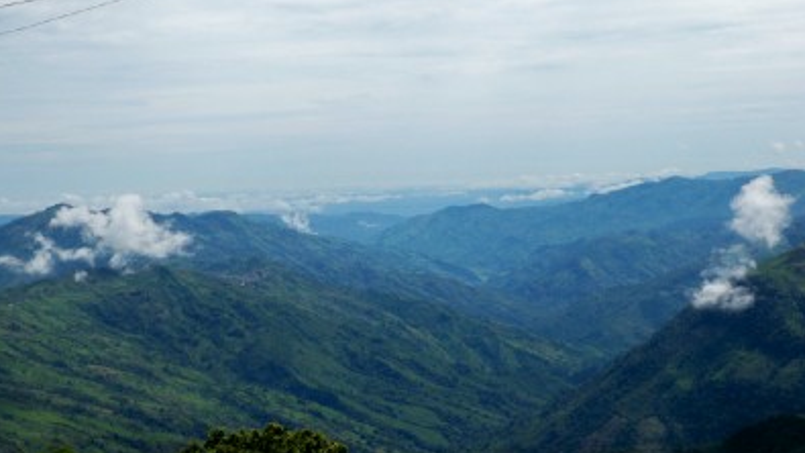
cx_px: 399
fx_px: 1601
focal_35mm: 75
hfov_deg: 28.2
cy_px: 184
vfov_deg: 16.1
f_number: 6.9
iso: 80
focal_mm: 12.1
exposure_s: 1/500
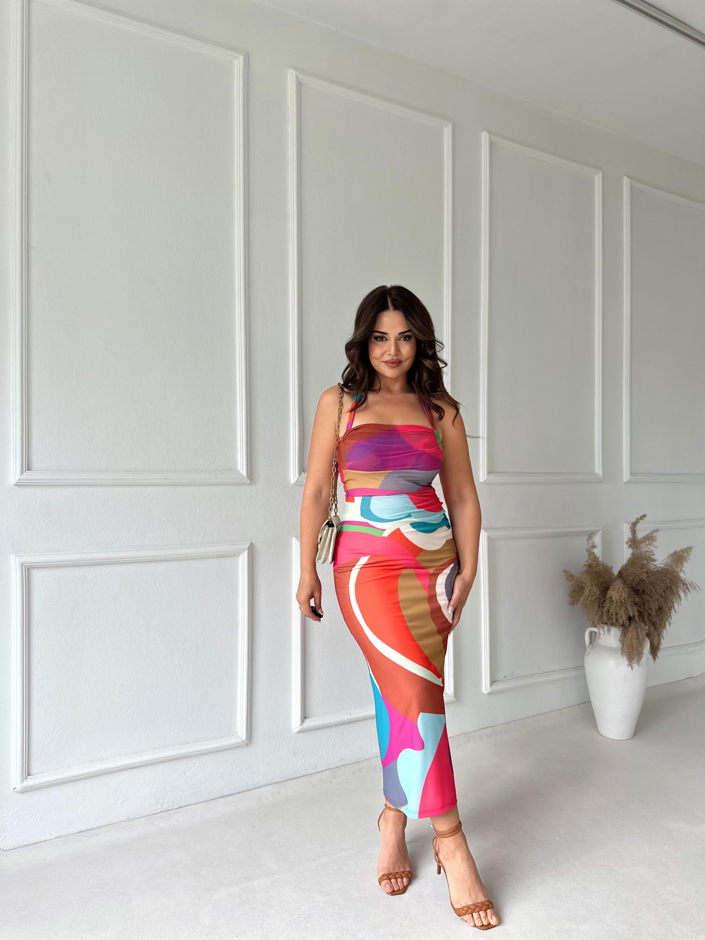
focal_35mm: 24
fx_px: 652
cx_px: 352
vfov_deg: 71.6
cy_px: 470
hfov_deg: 56.8
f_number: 1.78
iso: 64
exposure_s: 1/178
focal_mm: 6.86
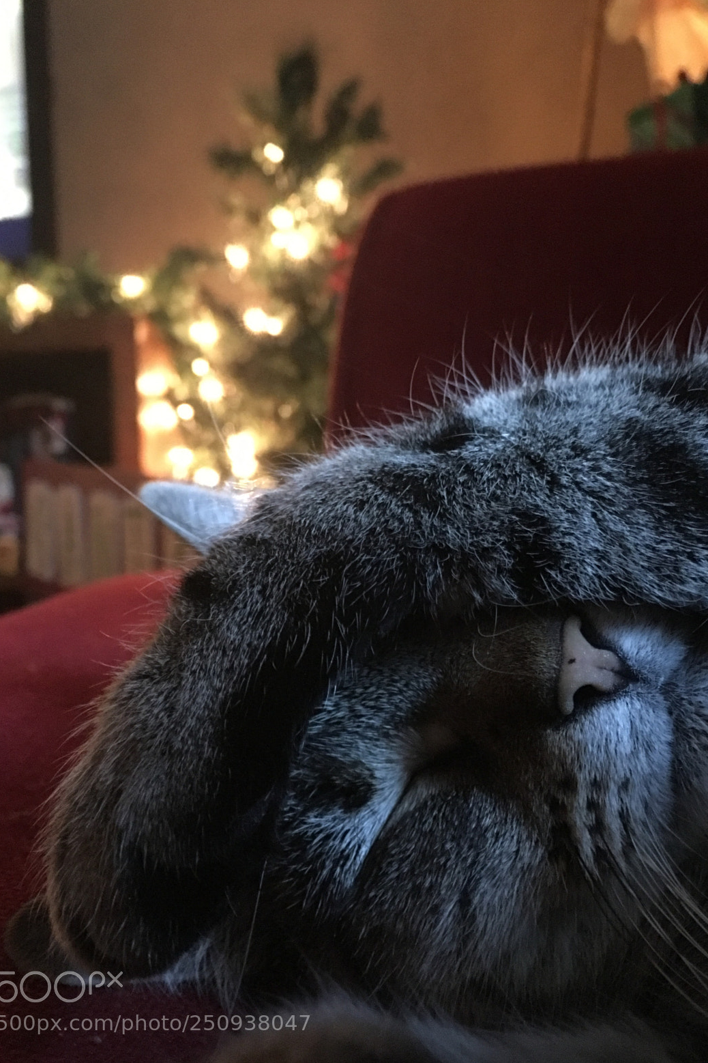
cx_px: 363
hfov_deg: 42.3
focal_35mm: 31
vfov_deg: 60.3
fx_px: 914
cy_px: 530
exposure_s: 1/4
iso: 400
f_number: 2.2
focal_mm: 4.15
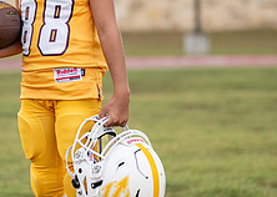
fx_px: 1194
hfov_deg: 13.2
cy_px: 53
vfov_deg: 9.4
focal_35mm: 152
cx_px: 80
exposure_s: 1/1000
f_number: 1.2
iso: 250
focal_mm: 50
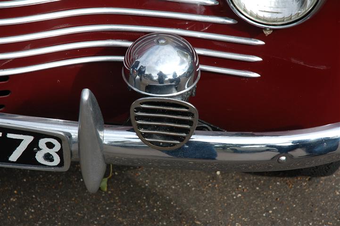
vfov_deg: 13.0
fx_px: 991
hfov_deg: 19.5
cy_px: 113
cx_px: 170
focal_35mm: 105
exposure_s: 1/500
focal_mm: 70
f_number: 5.6
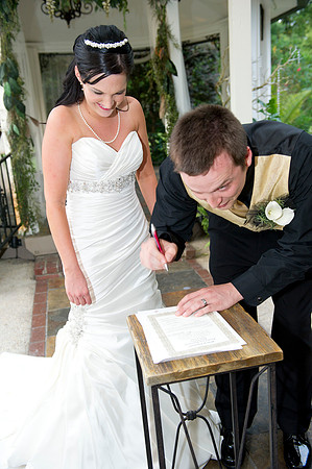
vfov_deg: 53.2
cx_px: 156
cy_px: 234
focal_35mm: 36
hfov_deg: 36.8
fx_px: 469
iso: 800
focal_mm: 36
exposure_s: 1/160
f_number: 4
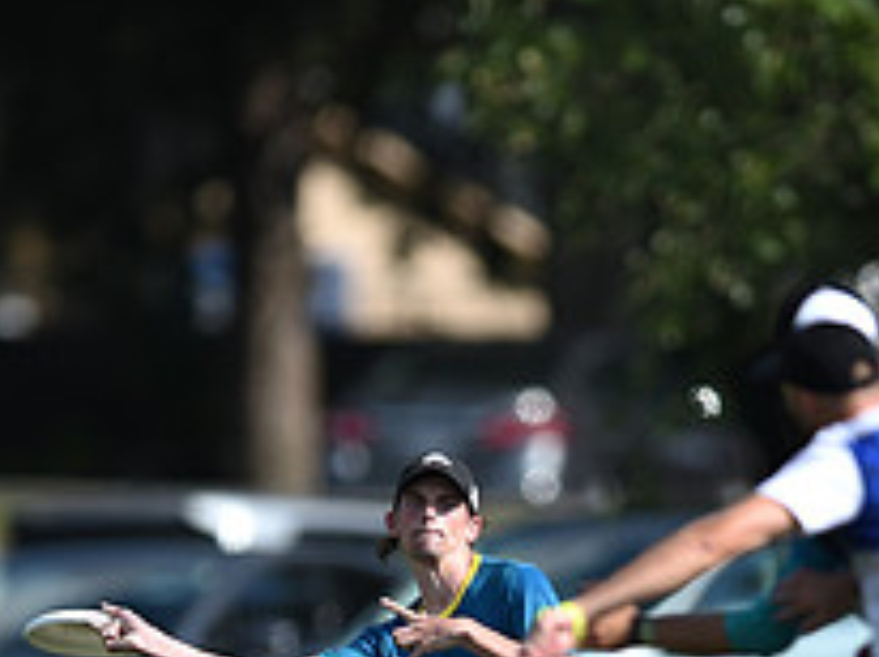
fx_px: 27494
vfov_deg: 1.4
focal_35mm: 1084
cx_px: 516
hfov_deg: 1.8
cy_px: 744
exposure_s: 1/1000
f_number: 2.8
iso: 50
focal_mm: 400
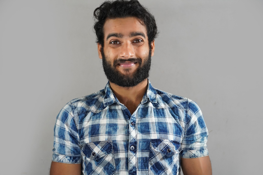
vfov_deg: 21.6
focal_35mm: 63
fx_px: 460
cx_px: 132
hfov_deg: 31.9
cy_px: 88
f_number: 5
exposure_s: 1/80
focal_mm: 42
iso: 1000
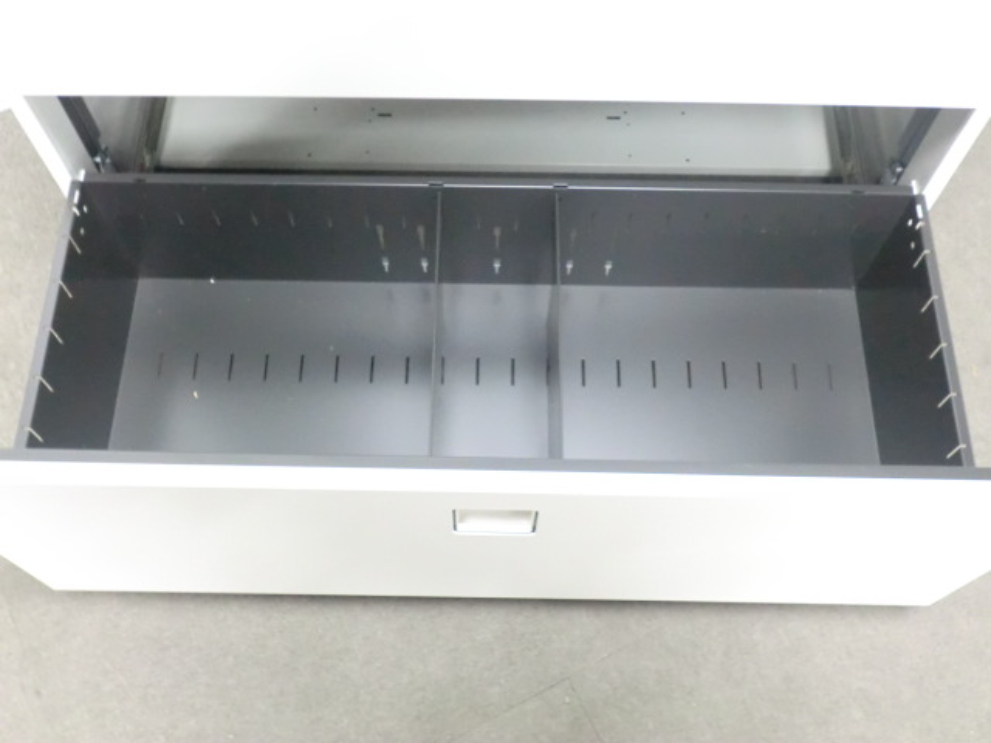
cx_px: 496
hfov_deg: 49.0
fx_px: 1088
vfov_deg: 37.7
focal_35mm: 38
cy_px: 372
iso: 800
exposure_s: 1/13
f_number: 3.9
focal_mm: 6.9
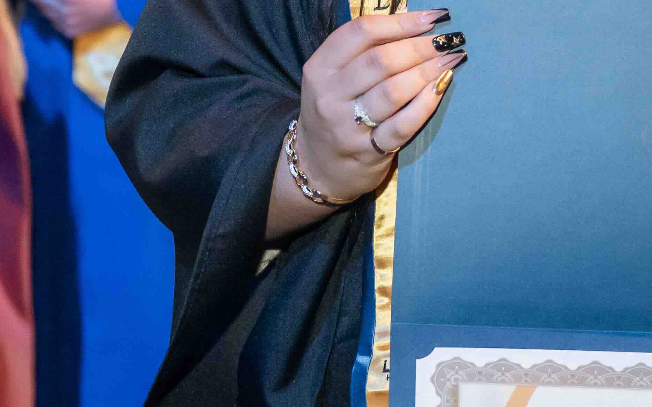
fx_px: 3270
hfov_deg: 11.3
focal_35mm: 184
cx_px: 615
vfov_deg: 7.1
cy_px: -37
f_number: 3.5
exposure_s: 1/250
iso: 1600
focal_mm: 41
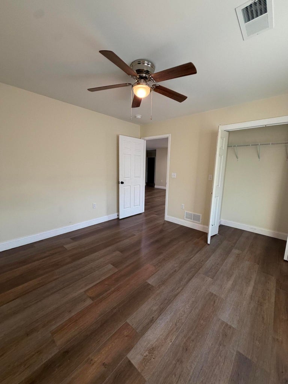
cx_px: 144
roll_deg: -2.4
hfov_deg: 85.7
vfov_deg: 102.1
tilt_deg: -7.9
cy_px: 192
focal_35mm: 14
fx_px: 155
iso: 160
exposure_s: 1/60
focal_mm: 2.22
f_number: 2.2
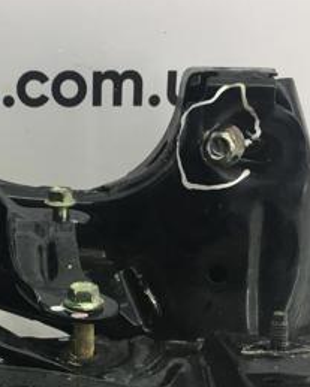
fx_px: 803
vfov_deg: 26.6
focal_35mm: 70
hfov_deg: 21.5
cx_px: 58
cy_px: 317
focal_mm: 4.15
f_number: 2.2
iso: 32
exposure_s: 1/33
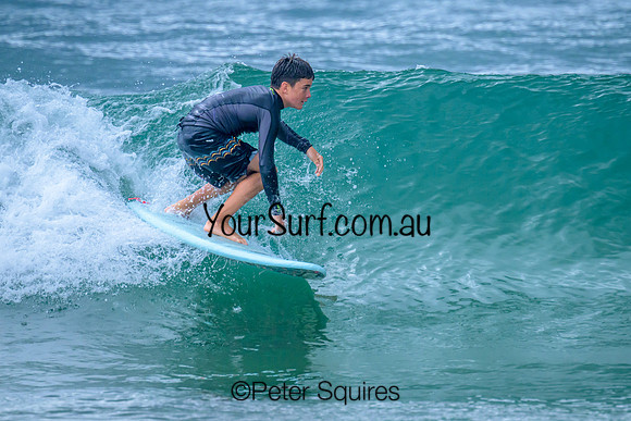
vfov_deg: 1.8
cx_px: 364
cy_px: 141
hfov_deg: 2.7
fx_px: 13455
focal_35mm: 767
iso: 1800
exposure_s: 1/2000
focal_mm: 560
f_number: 8
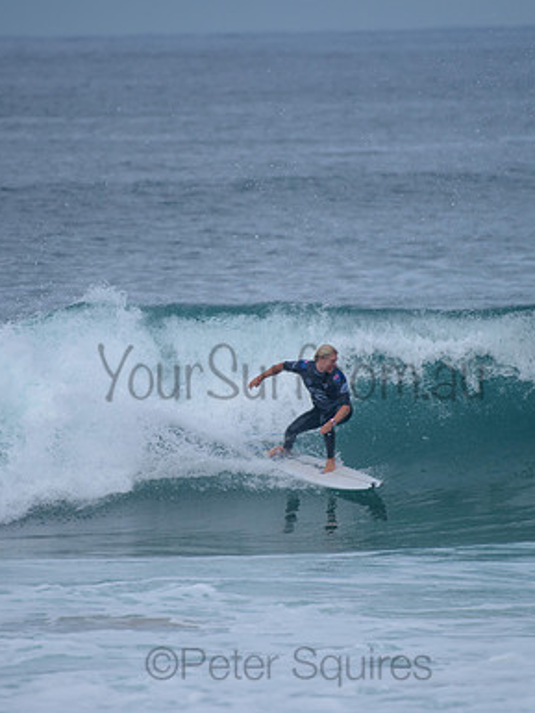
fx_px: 14932
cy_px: 356
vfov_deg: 2.7
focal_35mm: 725
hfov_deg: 2.1
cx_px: 289
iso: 220
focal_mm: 500
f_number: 5.6
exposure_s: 1/2000
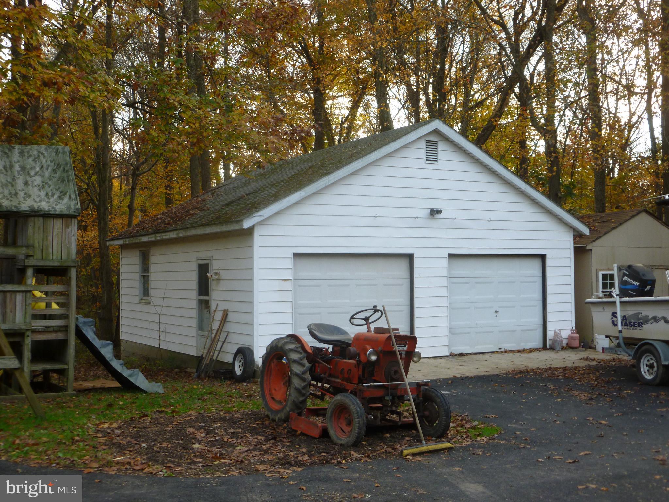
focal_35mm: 41
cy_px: 251
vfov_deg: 35.1
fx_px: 792
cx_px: 334
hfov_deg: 45.8
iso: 125
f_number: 3.7
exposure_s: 1/60
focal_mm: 7.4
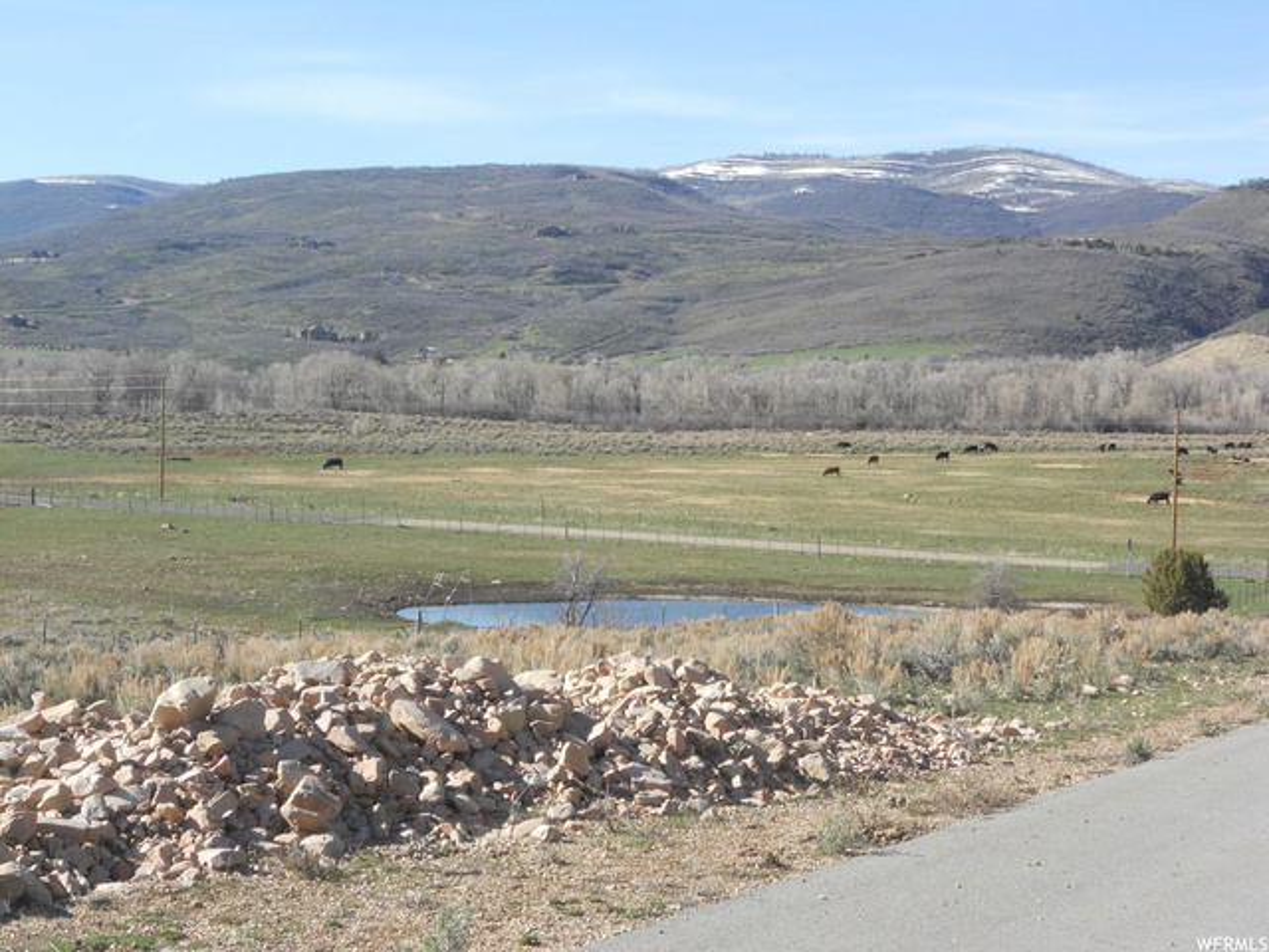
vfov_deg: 22.6
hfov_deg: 29.8
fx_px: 2383
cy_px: 476
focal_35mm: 65
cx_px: 634
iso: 80
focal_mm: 11.7
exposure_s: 1/250
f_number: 5.3
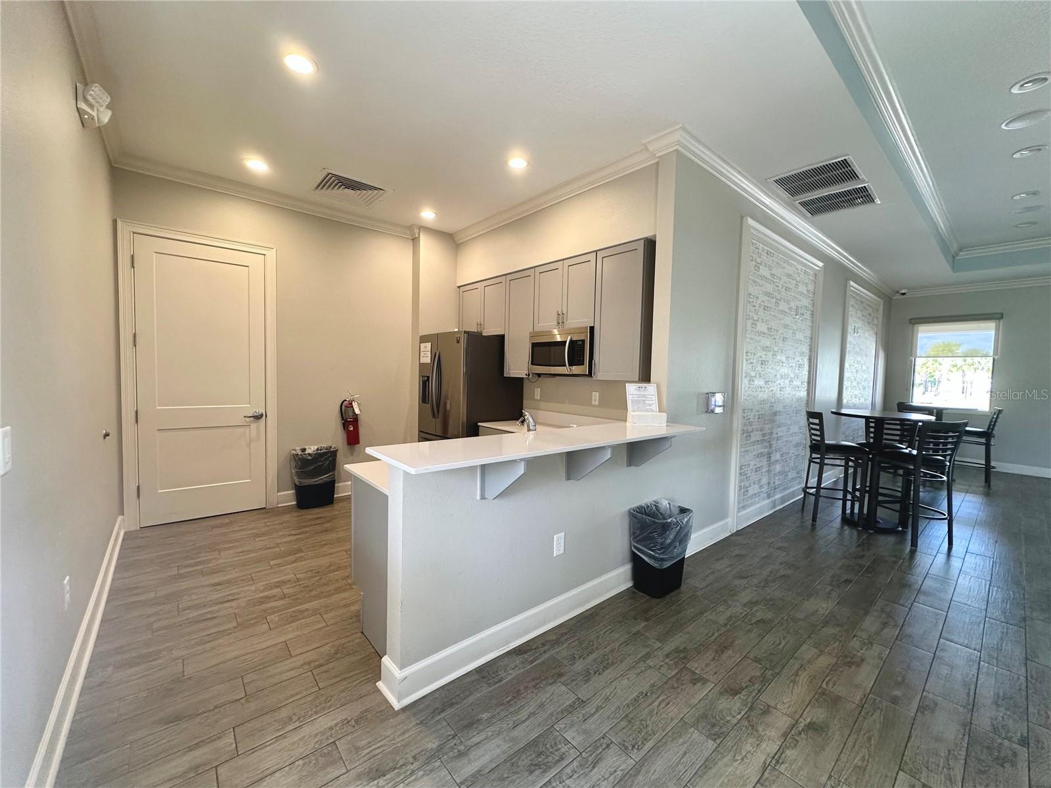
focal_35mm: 14
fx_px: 425
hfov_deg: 102.1
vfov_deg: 85.7
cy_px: 394
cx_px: 526
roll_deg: -1.6
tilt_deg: -3.3
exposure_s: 1/120
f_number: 2.2
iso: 200
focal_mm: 2.22
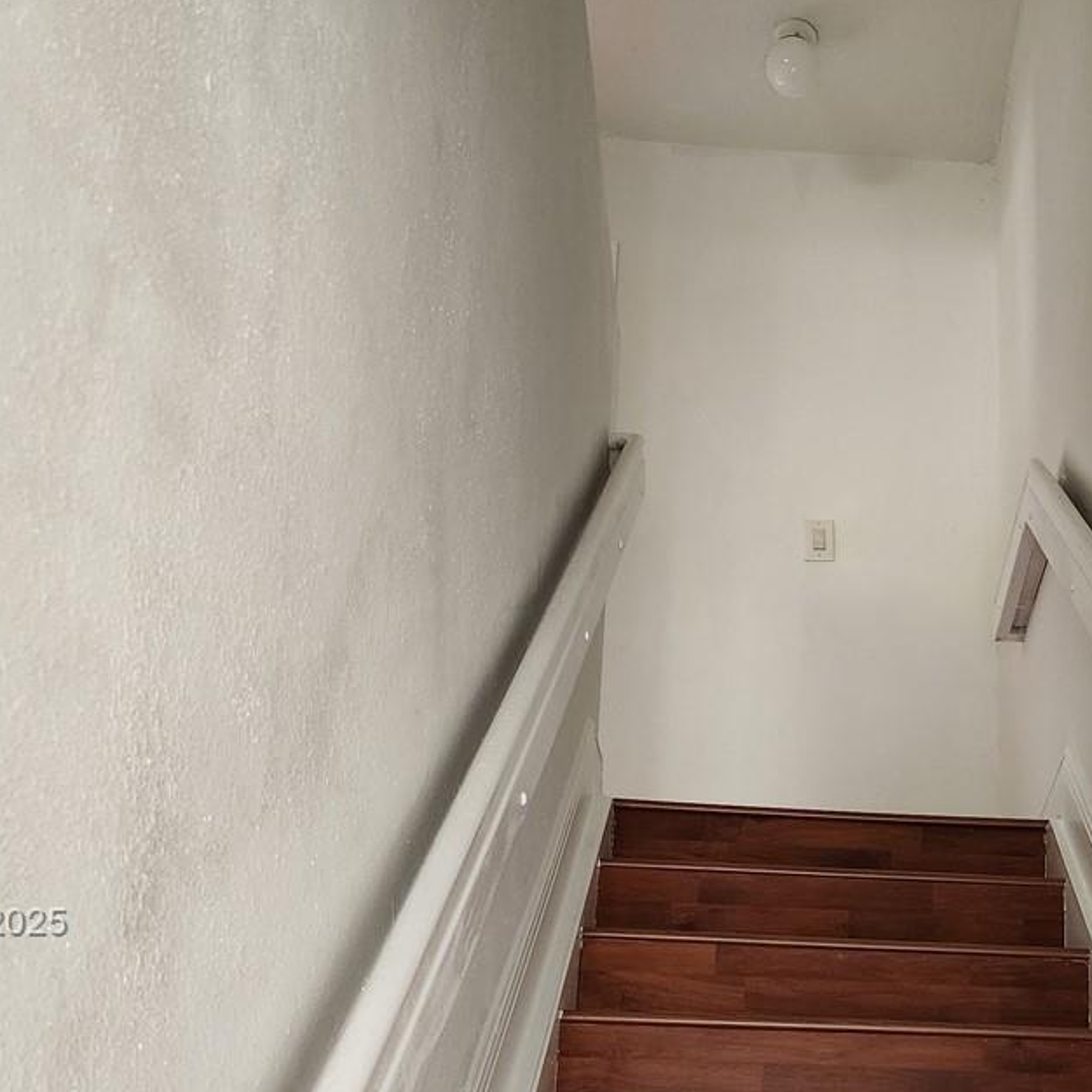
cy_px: 925
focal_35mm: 52
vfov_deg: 31.6
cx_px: 904
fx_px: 1856
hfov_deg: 31.8
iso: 250
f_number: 1.8
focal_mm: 6.4
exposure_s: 1/120
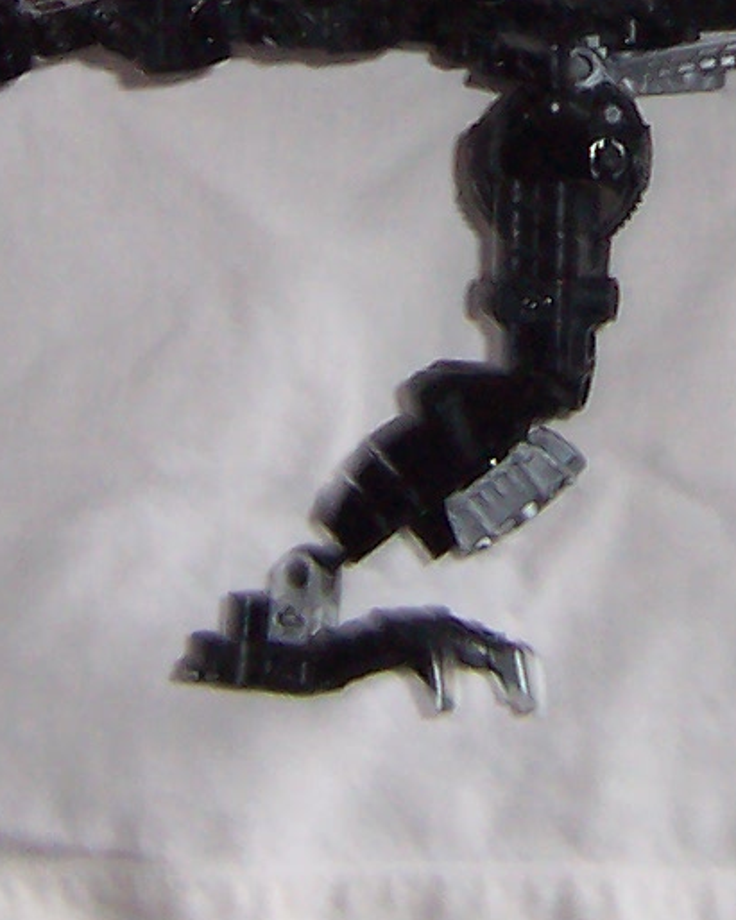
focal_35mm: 139
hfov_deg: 11.0
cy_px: -424
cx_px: 749
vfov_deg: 13.2
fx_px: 3786
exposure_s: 1/60
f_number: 2.8
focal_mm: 5.6
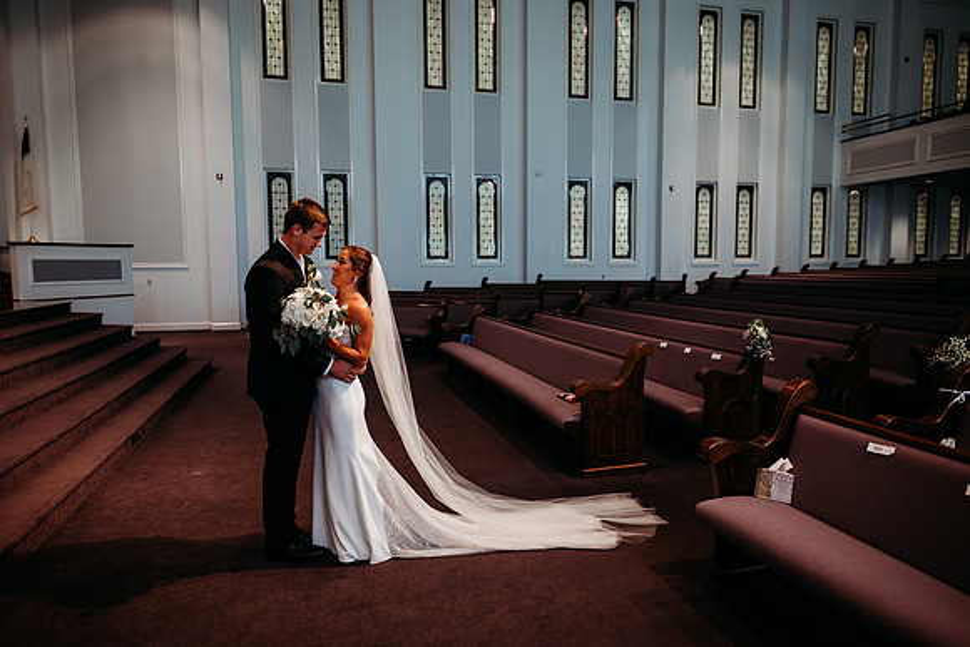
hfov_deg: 73.7
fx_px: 647
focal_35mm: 24
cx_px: 485
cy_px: 324
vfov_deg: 53.2
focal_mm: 24
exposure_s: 1/160
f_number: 2.5
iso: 640
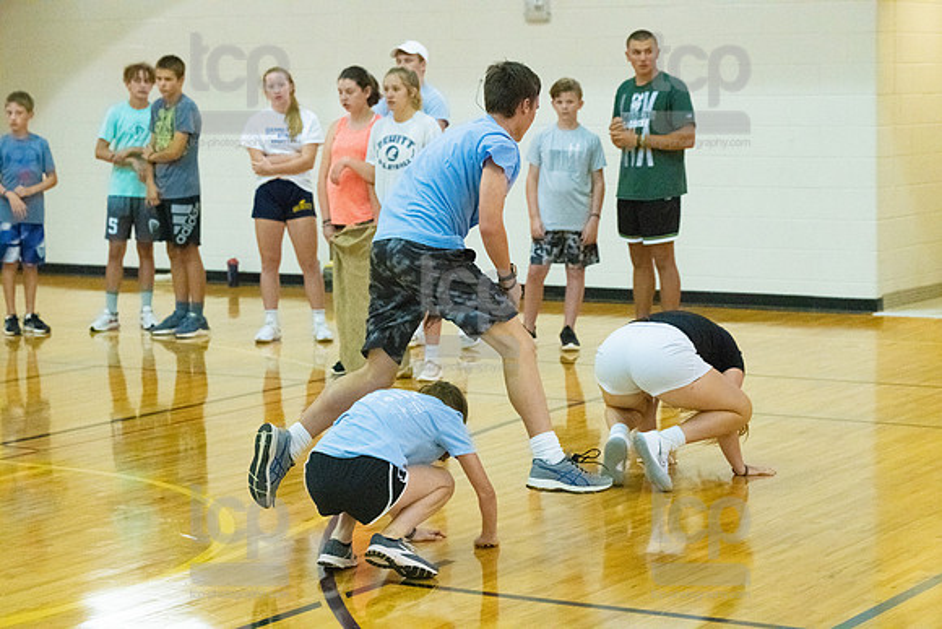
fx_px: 2408
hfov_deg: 22.1
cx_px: 471
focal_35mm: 92
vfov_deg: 14.9
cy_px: 314
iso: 6400
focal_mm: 92
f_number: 4.5
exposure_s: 1/640
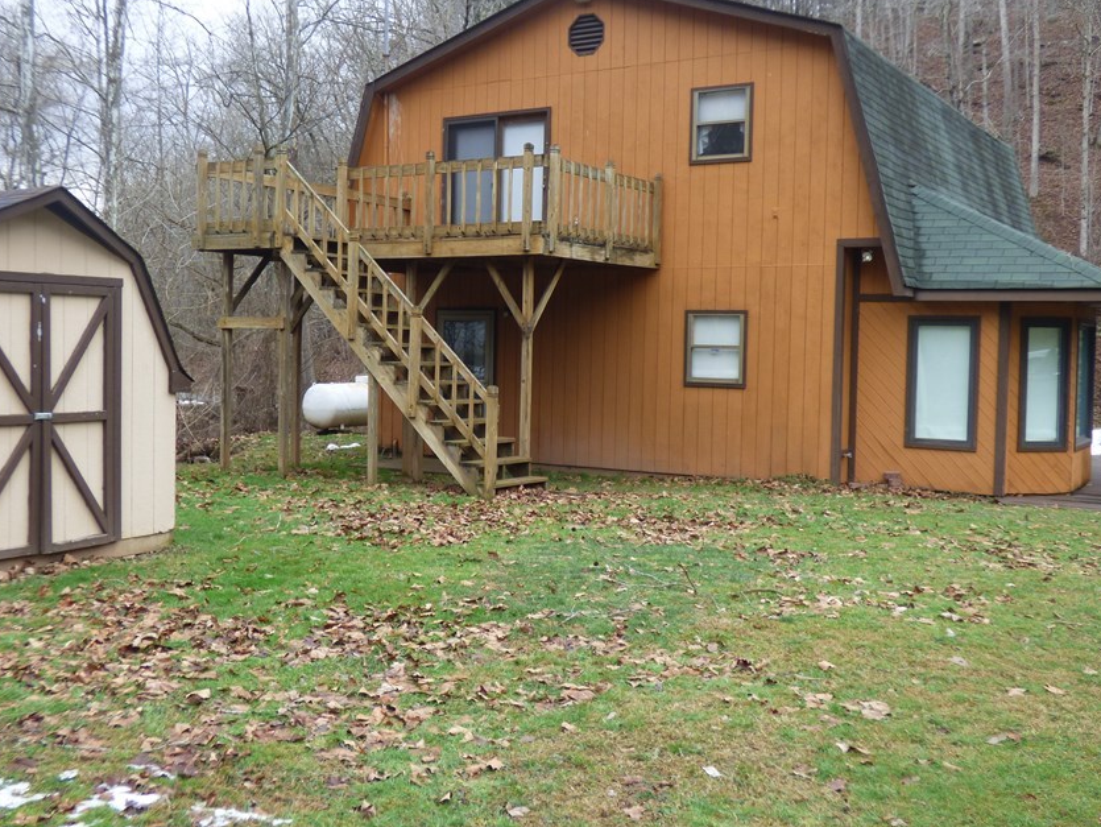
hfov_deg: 48.9
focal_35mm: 38
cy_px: 394
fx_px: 1209
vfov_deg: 37.7
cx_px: 487
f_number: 3.3
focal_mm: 5.53
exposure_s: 1/100
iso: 100
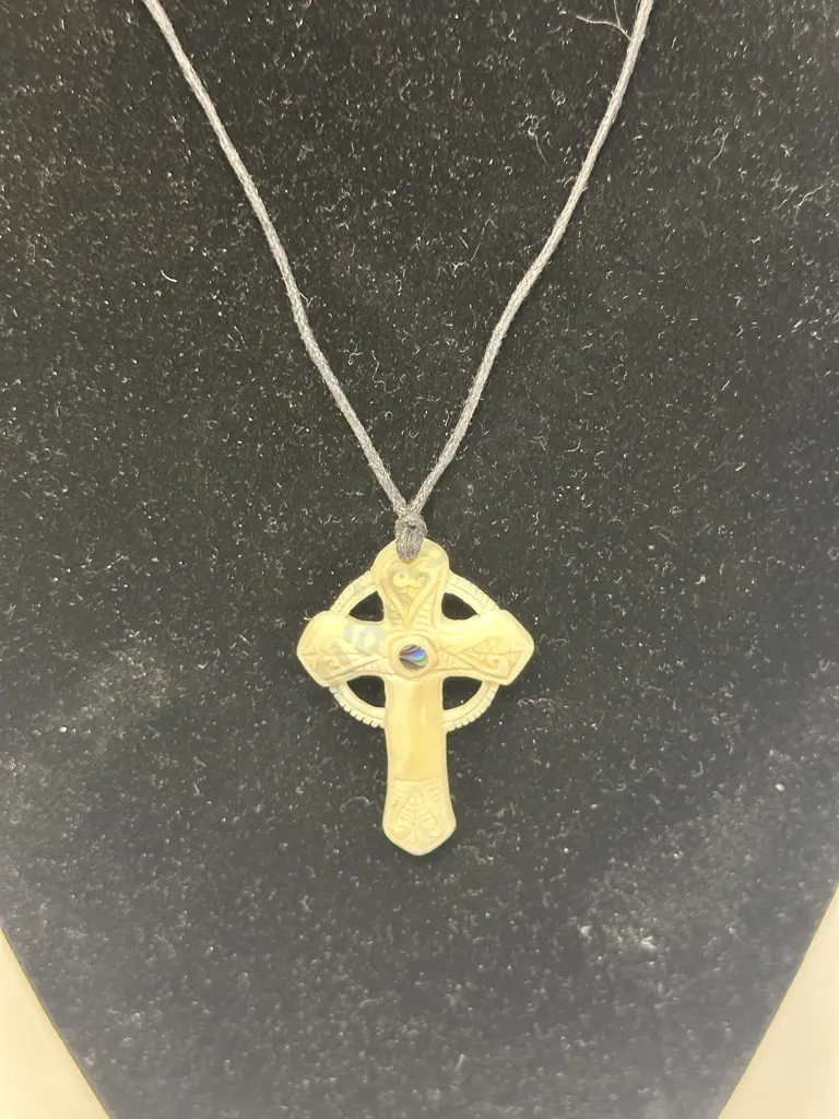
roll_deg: -2.1
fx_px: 1551
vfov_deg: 39.7
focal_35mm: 48
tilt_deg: -35.7
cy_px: 560
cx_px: 420
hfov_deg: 30.3
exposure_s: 1/25
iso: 500
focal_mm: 6.86
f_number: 1.78
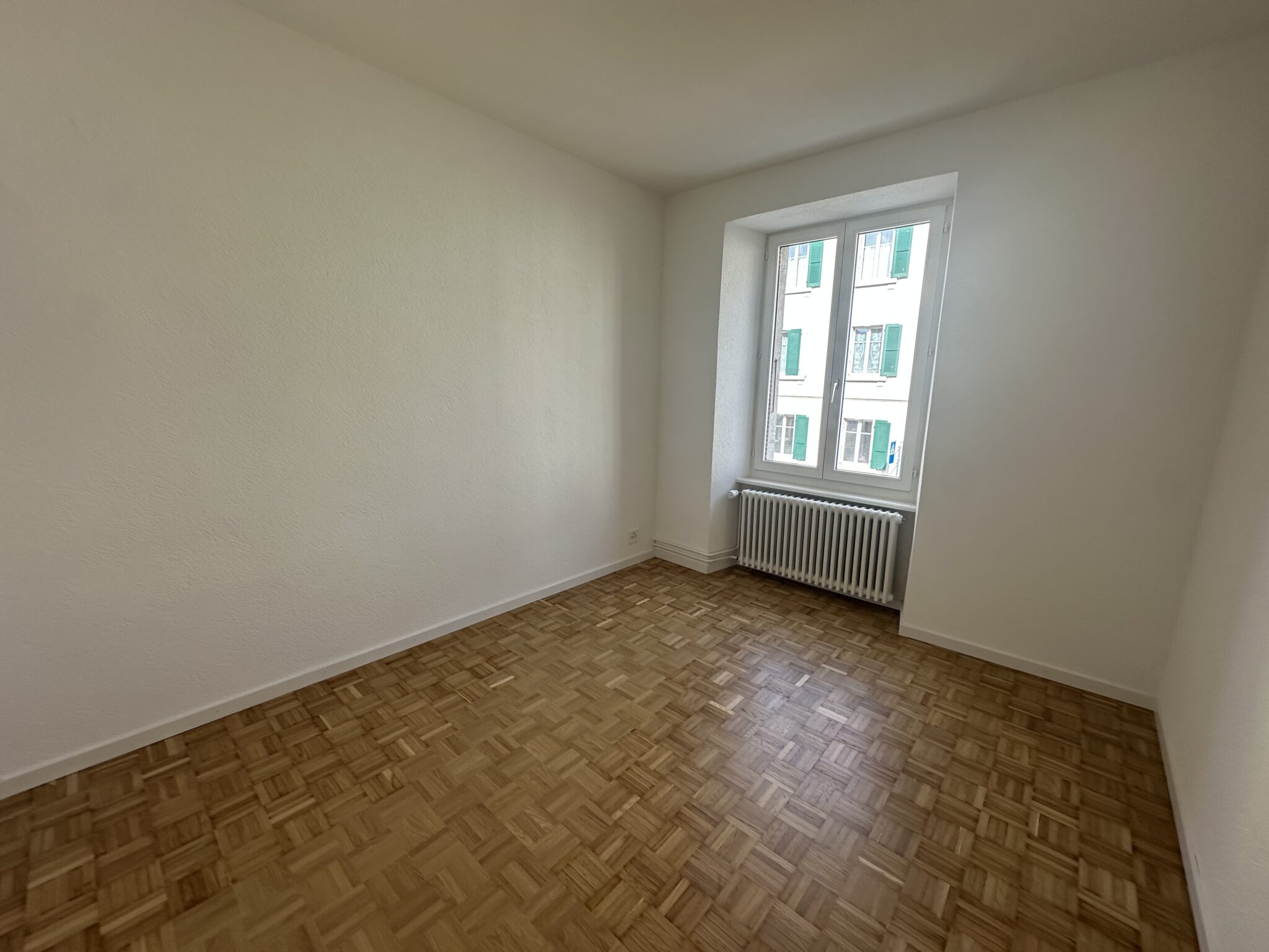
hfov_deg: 102.1
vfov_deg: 85.7
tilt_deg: -10.3
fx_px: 513
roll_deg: -1.4
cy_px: 476
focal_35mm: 14
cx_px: 634
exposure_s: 1/153
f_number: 2.2
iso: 40
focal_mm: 2.22
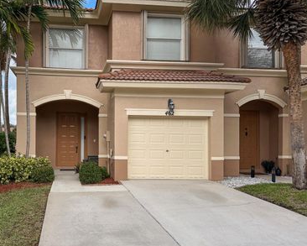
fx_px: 291
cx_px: 101
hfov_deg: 54.4
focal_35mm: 32
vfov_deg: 45.8
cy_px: 127
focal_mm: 6.86
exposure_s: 1/2299
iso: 80
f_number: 1.78
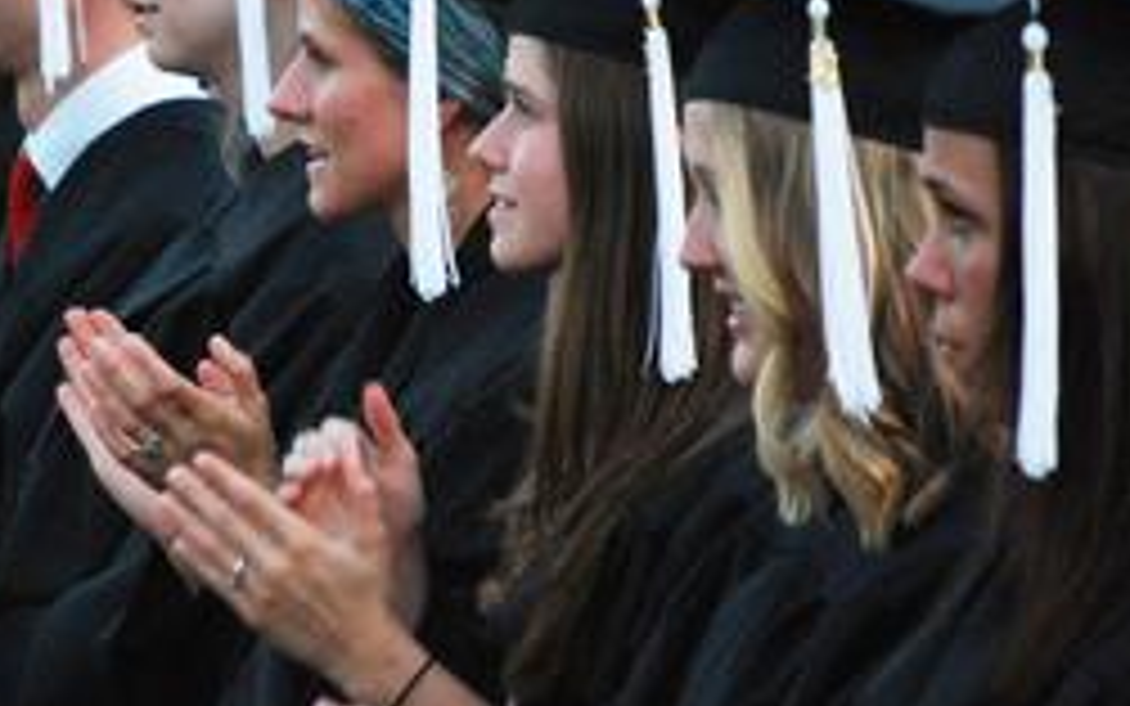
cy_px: 200
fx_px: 13920
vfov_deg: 2.9
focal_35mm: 452
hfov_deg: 4.6
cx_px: 311
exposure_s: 1/100
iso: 800
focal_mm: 165
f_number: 5.6
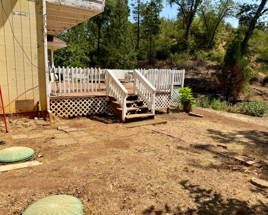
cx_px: 122
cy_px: 106
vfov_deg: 54.9
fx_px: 206
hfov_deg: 65.9
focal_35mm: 26
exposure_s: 1/4673
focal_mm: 6.76
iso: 80
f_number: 1.78
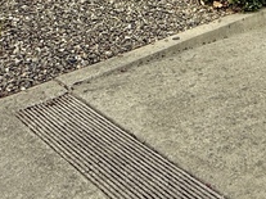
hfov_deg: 28.4
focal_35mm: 65
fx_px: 499
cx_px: 252
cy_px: -181
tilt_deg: +3.4
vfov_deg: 17.4
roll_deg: -0.3
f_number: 2.2
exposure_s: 1/2092
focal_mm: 2.22
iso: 50
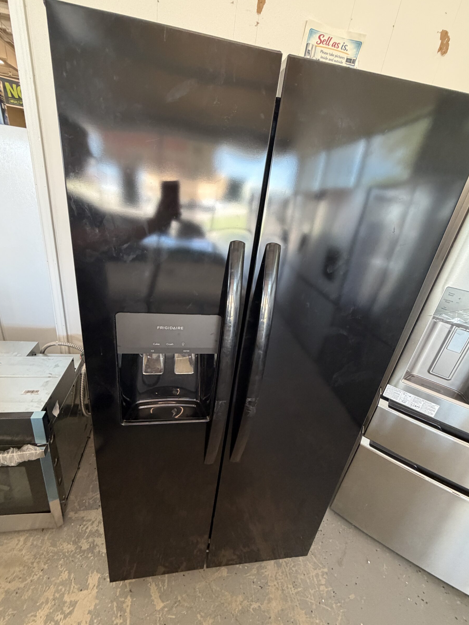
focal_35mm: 15
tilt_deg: -23.6
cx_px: 224
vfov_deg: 98.2
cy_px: 307
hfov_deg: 81.7
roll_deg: -7.8
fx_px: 271
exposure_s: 1/61
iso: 320
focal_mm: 2.22
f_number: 2.2
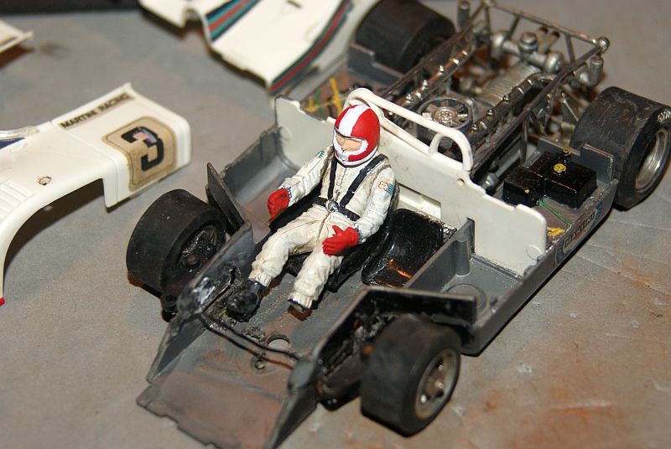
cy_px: 224
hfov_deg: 22.6
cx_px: 336
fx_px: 1680
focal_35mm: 90
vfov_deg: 15.2
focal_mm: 60
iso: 400
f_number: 6.3
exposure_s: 1/100
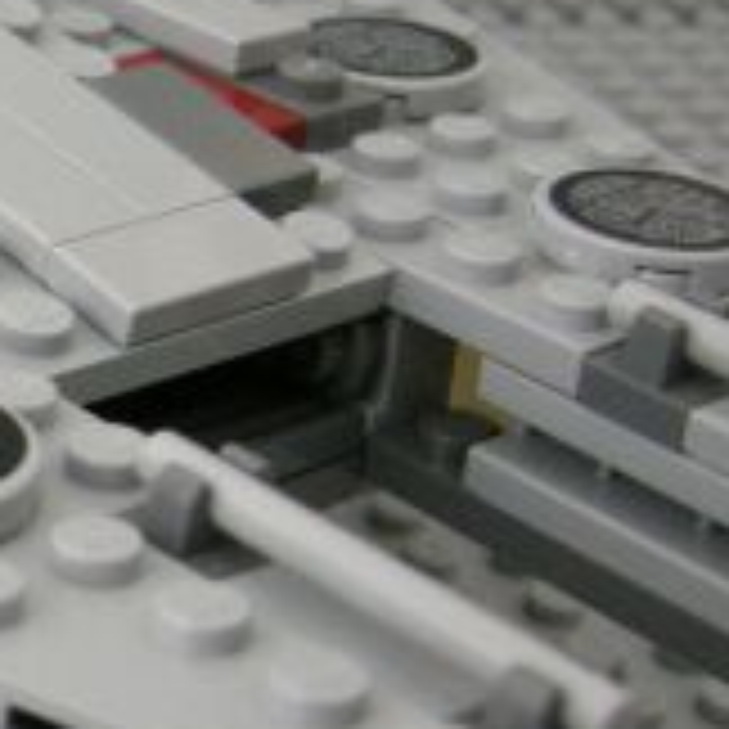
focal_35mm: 118
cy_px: 441
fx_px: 2811
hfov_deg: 13.7
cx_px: -432
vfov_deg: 14.8
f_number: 2.7
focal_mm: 7.5
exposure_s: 1/60
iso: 346
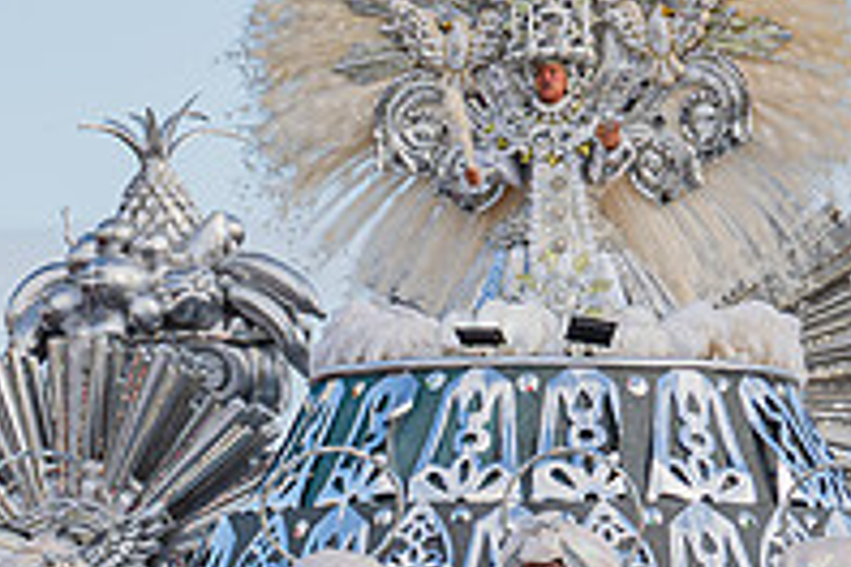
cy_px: 520
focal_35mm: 425
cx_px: 361
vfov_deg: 3.2
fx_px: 10046
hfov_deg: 4.9
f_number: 5.6
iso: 400
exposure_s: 1/1600
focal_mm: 145
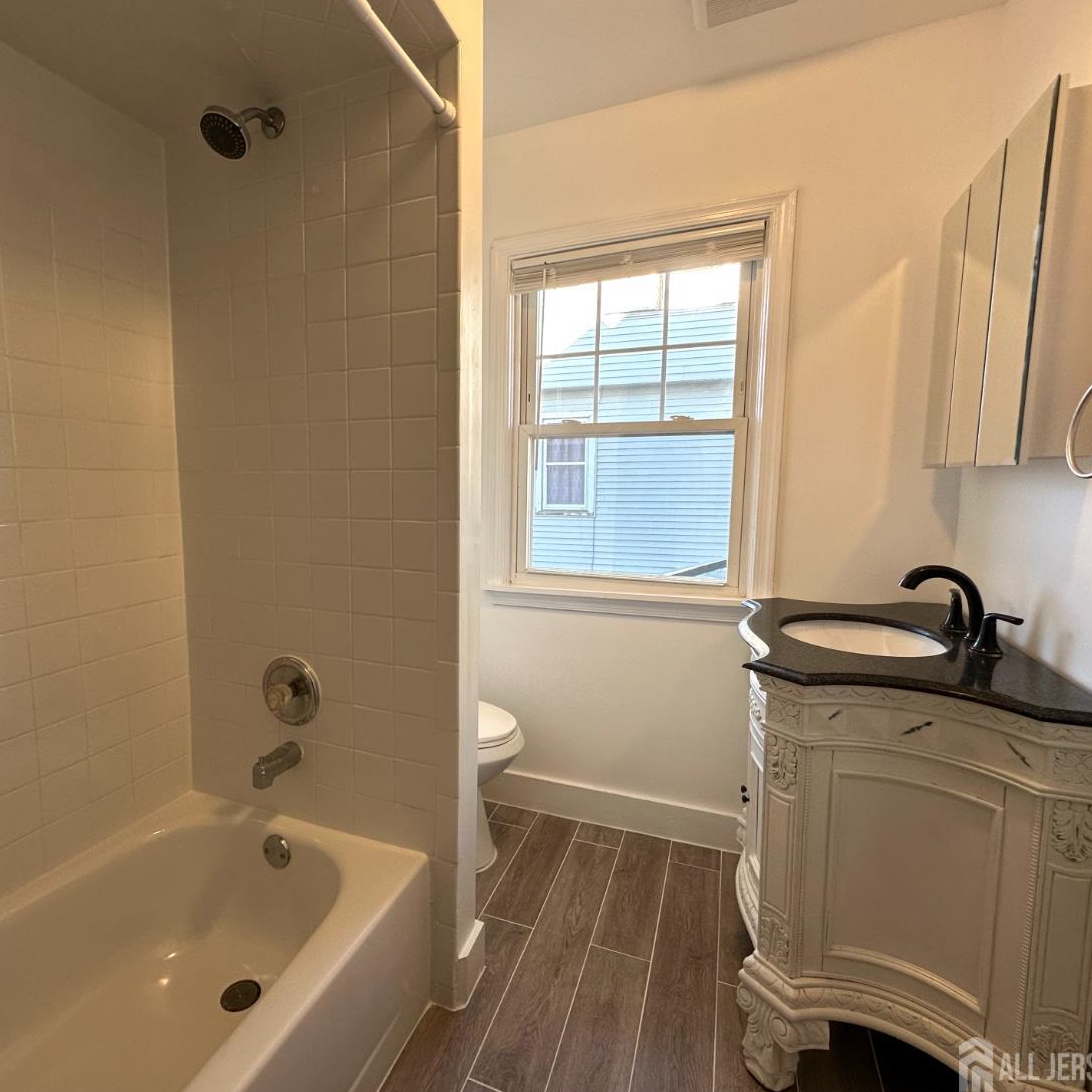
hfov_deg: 83.3
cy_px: 548
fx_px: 607
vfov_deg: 84.0
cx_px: 456
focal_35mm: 17
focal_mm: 2.22
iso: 80
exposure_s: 1/120
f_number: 2.2
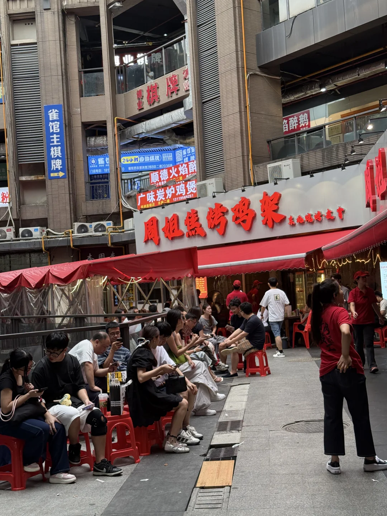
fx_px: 716
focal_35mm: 48
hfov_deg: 30.3
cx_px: 194
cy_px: 258
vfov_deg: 39.7
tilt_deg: +3.0
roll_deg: +2.8
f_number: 1.78
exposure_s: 1/100
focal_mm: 6.76
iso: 64
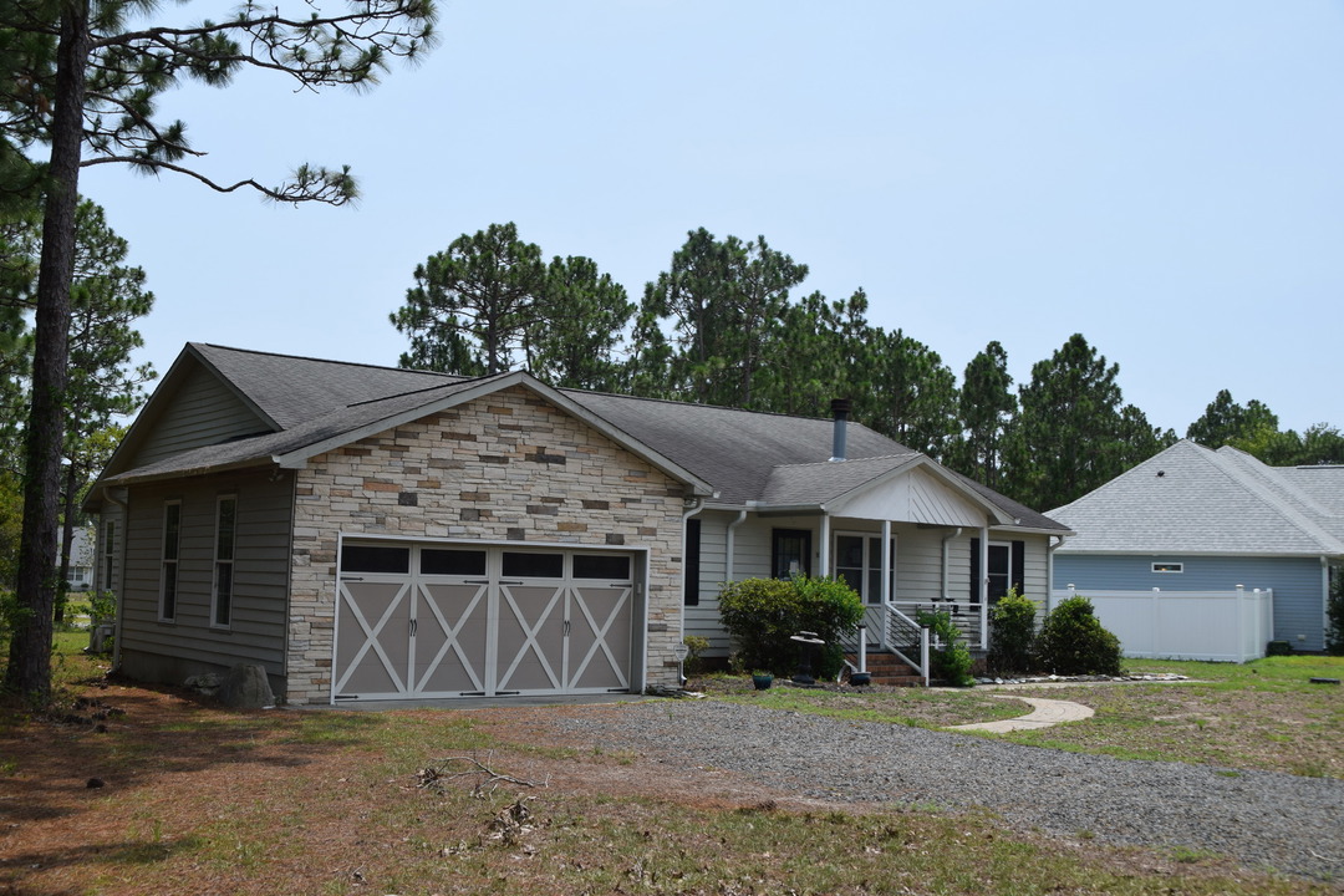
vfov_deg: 36.9
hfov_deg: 53.1
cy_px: 448
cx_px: 672
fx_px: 1344
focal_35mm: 36
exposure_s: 1/400
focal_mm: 24
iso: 200
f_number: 10
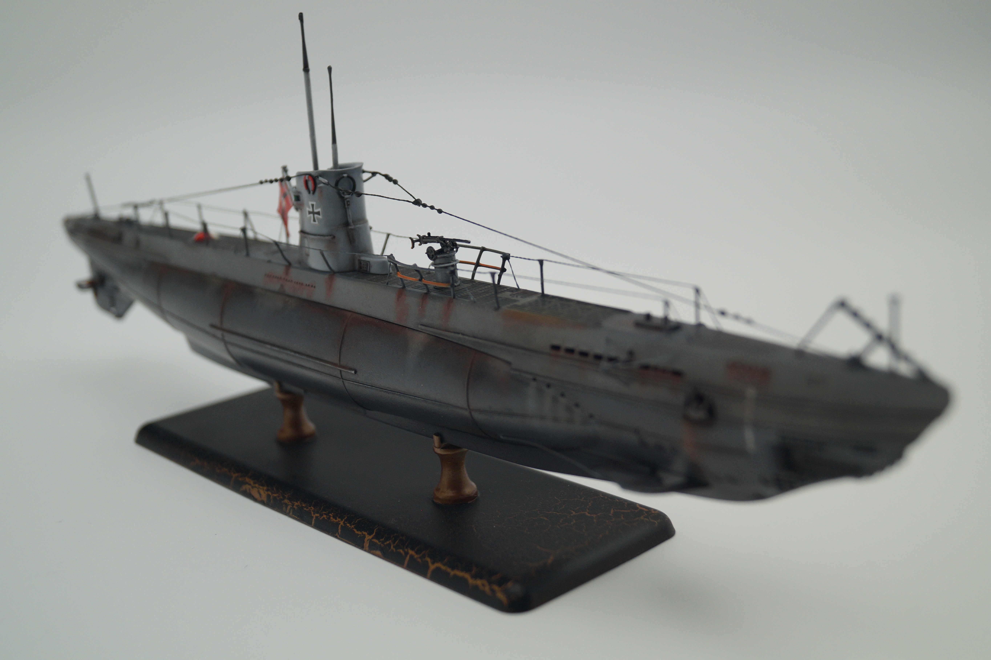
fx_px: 1238
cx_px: 496
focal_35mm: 45
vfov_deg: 29.8
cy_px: 330
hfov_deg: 43.6
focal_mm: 30
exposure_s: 1/160
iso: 400
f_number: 4.5
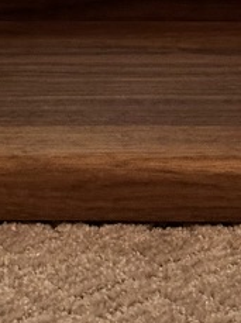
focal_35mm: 215
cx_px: 152
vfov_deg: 8.7
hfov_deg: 6.9
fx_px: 2001
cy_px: -347
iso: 250
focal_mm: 6.86
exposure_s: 1/40
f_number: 1.78
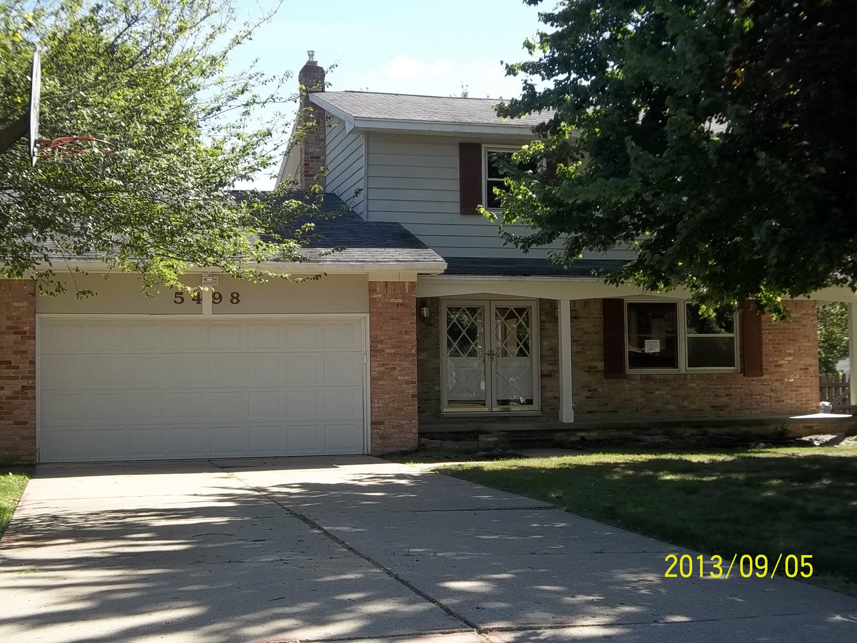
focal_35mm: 52
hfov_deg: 36.8
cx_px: 428
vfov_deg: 28.0
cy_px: 322
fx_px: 1287
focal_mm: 9.3
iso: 80
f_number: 5
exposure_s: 1/160
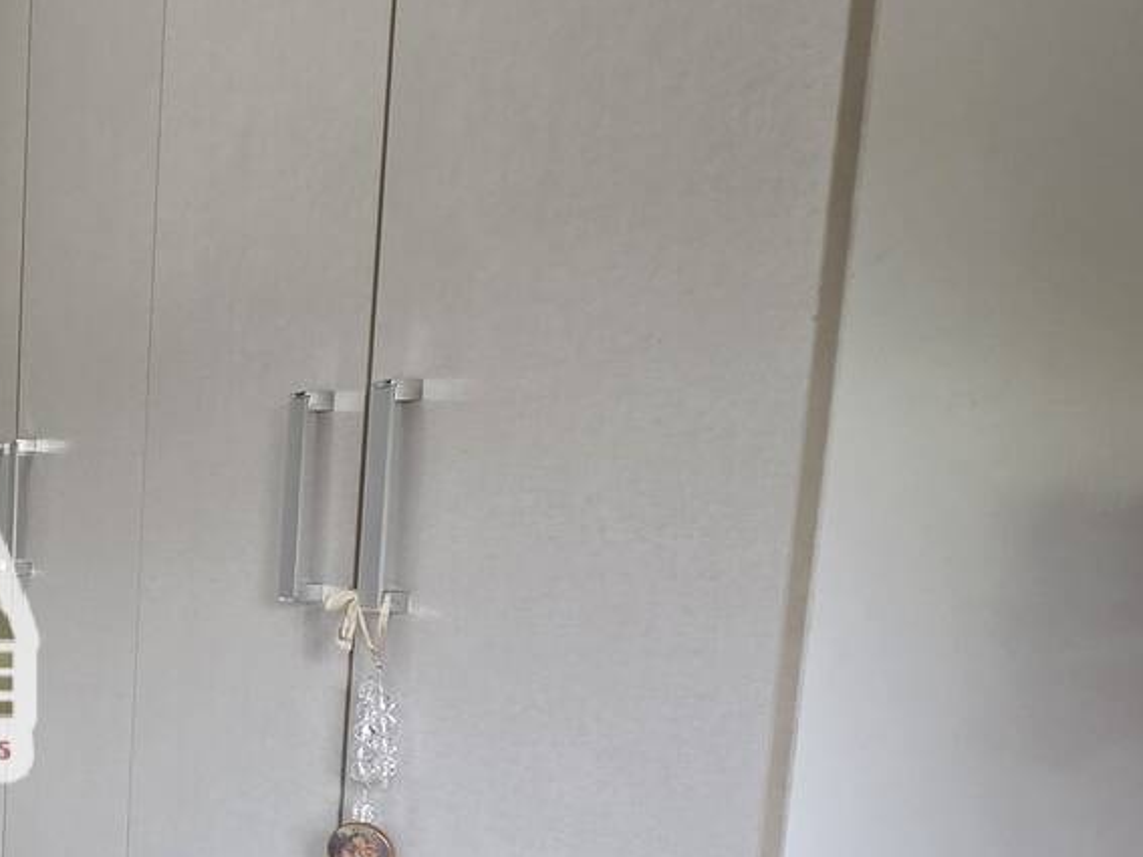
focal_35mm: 33
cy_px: 661
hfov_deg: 38.8
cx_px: -258
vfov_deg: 41.4
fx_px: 1089
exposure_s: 1/120
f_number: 1.9
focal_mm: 2.2
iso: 160
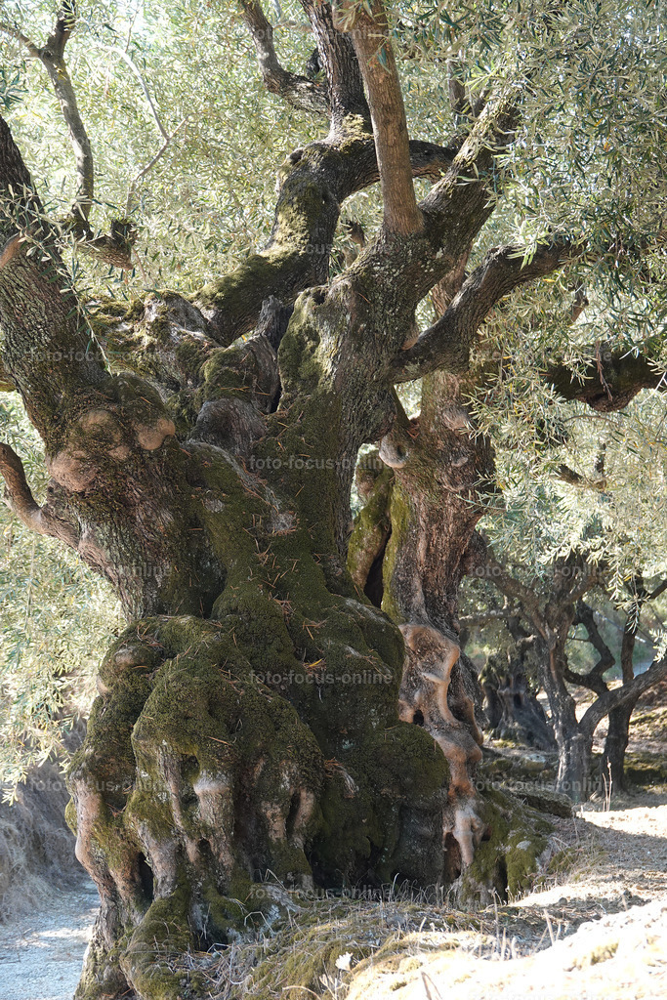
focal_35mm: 107
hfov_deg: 12.8
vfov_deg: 19.1
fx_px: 2972
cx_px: 334
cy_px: 500
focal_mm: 39.42
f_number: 4
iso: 500
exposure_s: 1/125
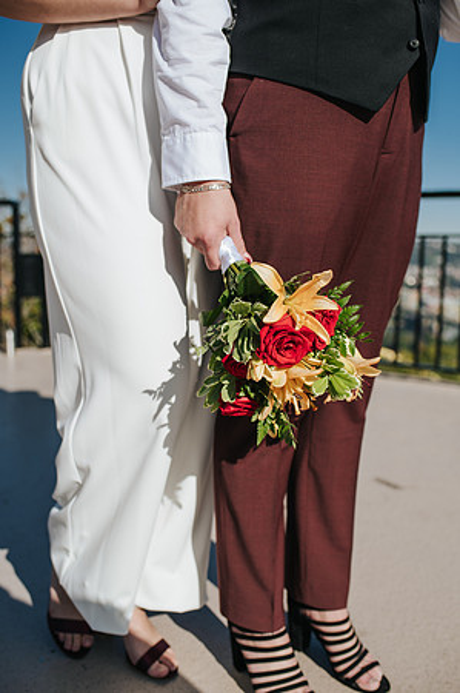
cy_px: 346
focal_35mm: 35
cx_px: 230
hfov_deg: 37.8
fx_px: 672
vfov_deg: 54.5
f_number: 3.2
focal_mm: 35
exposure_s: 1/2000
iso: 100
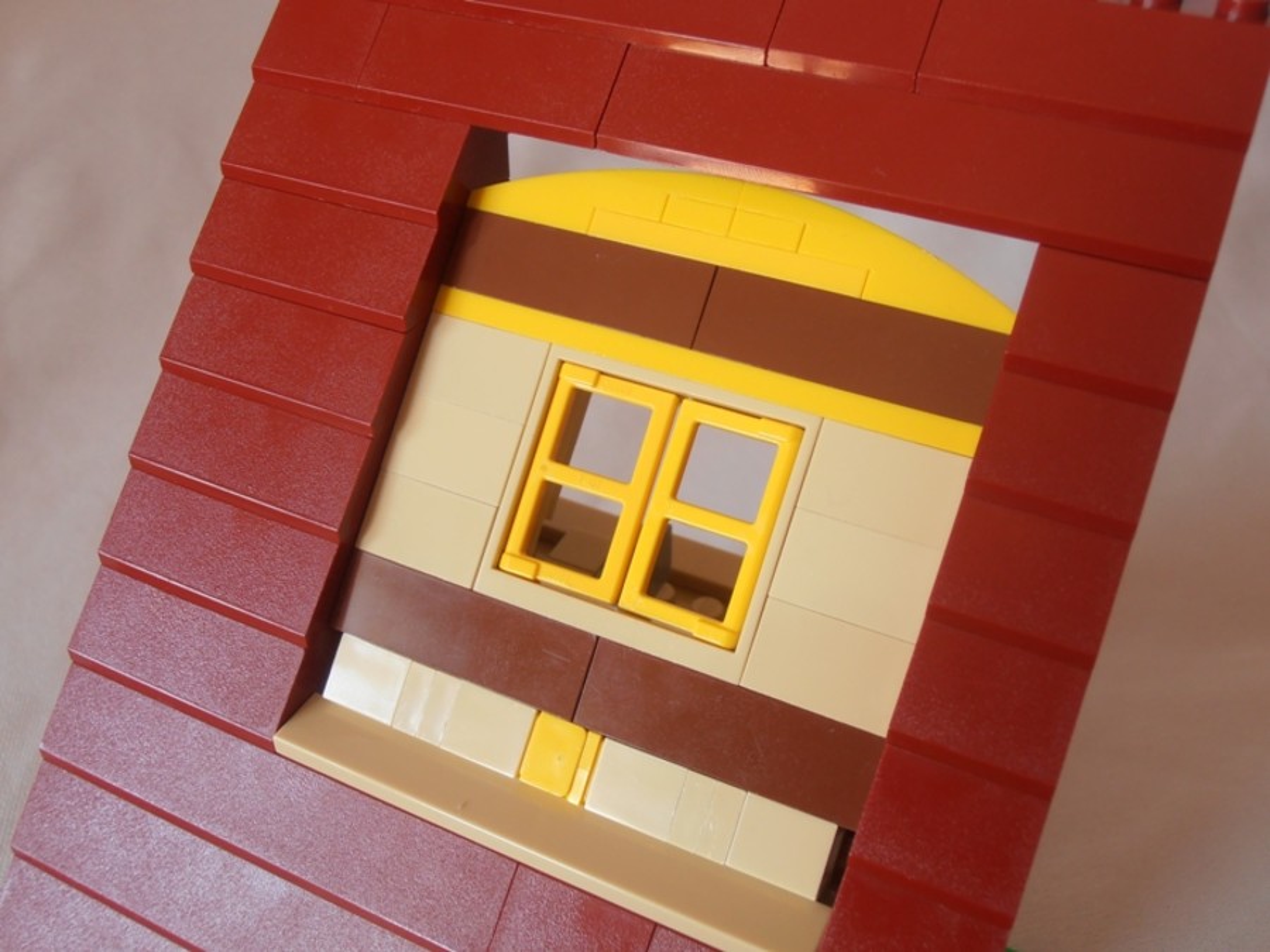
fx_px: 1357
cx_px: 635
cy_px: 476
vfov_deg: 38.7
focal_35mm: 37
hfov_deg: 50.1
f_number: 3.9
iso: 100
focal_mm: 6.61
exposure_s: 1/40
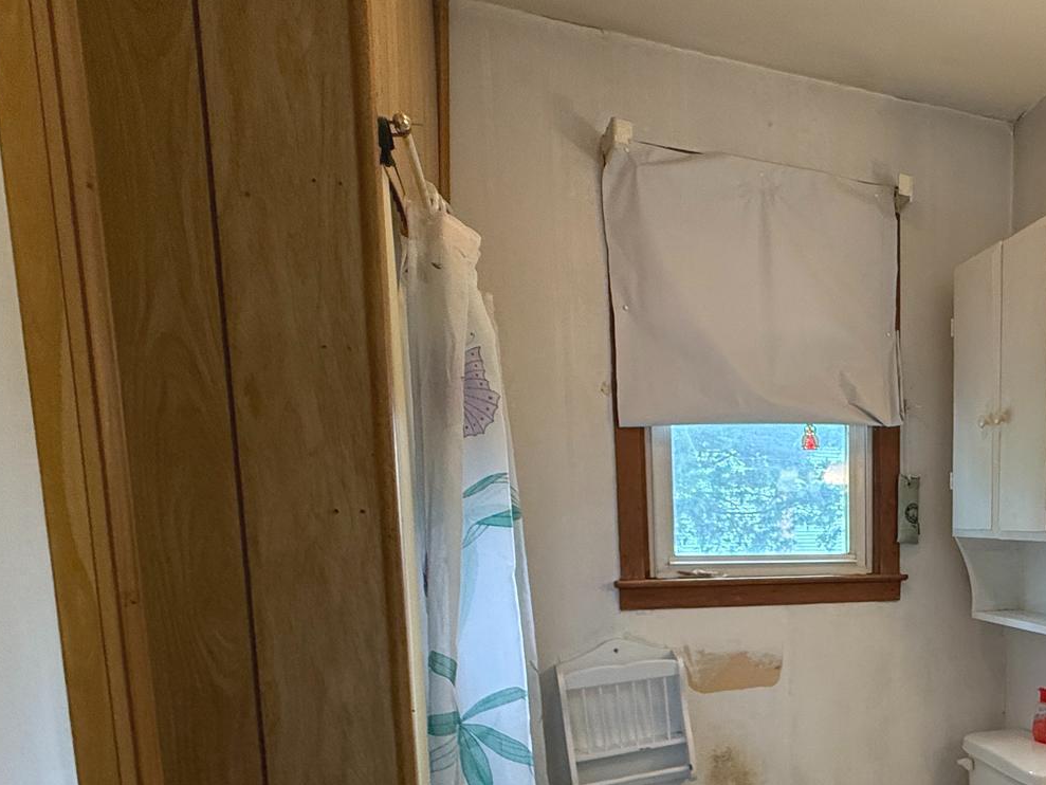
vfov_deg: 45.6
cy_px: 635
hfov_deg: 54.1
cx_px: 934
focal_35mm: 29
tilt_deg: -6.3
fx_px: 876
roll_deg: -0.4
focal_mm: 2.22
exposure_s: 1/120
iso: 320
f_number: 2.2
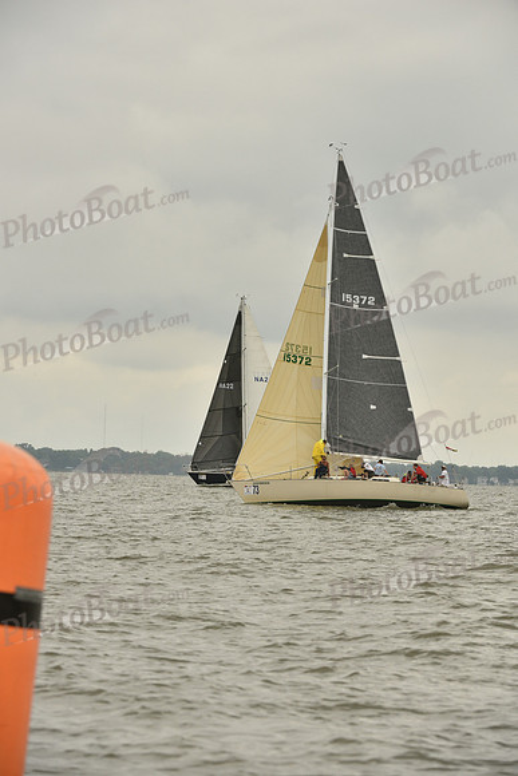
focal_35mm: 200
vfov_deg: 10.3
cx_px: 259
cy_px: 388
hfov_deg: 6.9
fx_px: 4314
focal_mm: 200
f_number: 9
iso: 400
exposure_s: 1/800
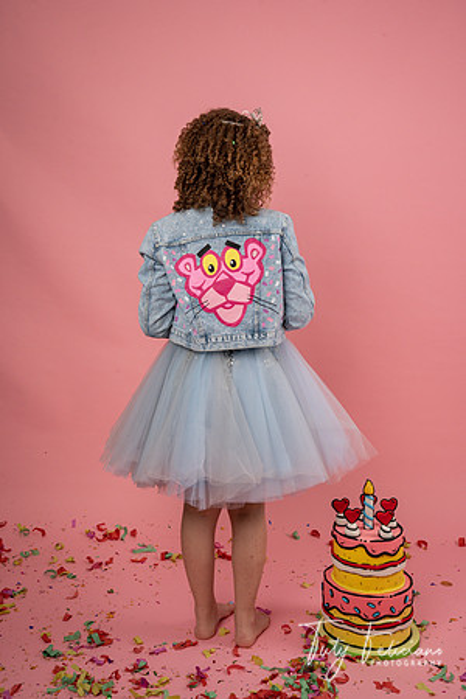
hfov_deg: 27.0
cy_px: 350
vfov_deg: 39.6
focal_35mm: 50
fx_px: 971
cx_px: 233
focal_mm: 50
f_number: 11
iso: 500
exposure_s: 1/200
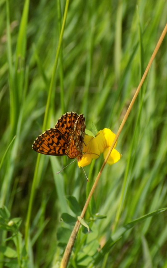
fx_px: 1223
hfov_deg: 7.8
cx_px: 67
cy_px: 135
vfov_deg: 12.5
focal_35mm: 168
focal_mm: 20.9
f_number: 4.8
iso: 80
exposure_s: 1/200
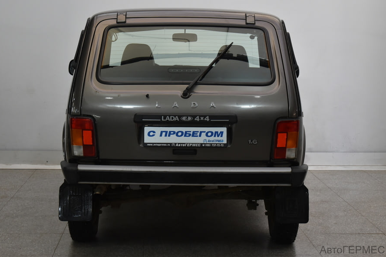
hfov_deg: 27.7
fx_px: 782
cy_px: 128
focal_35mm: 73
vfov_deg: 18.7
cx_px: 194
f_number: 5.3
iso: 800
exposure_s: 1/80
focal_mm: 48
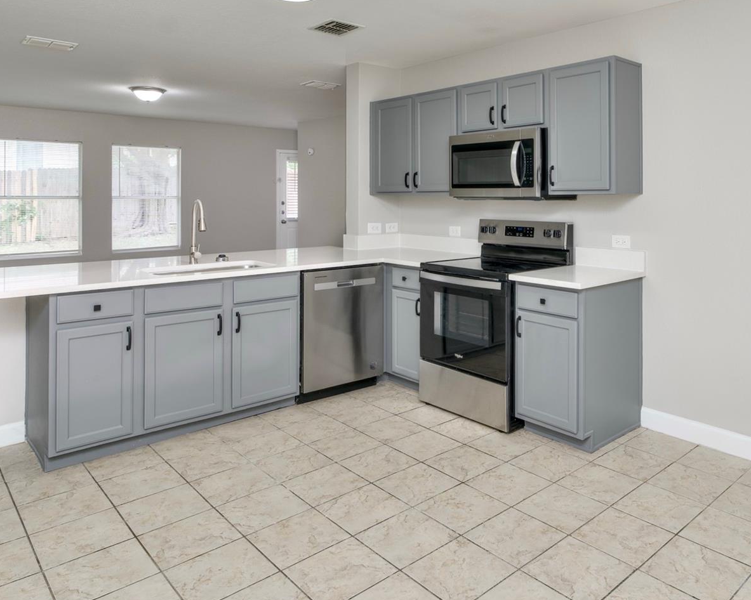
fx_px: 578
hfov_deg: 64.9
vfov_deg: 54.0
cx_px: 475
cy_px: 208
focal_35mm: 26
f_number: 5.6
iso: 100
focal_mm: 16
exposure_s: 1/30
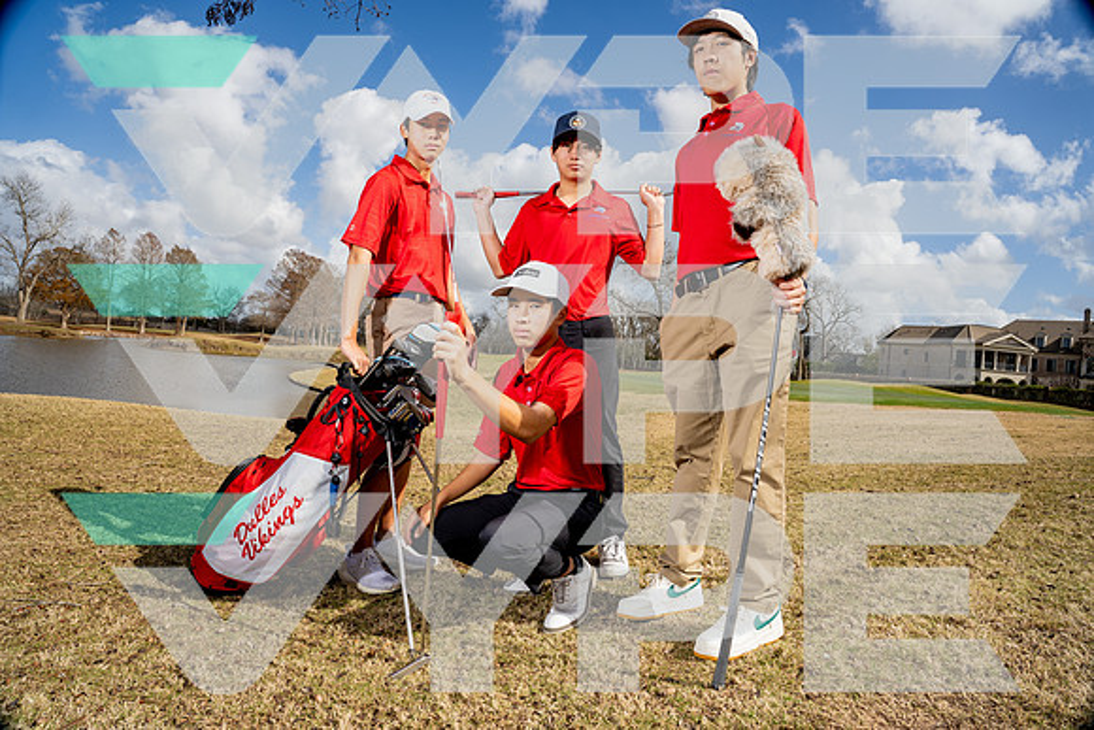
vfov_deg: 62.0
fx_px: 608
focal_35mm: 20
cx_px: 547
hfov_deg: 84.0
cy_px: 365
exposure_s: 1/250
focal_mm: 20
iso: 100
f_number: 8
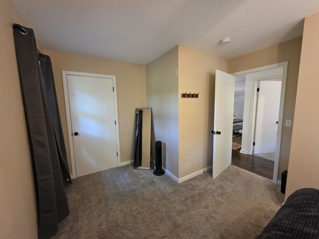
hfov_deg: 106.2
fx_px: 120
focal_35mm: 13
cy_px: 120
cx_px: 160
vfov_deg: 89.9
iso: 640
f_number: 1.9
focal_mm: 2.2
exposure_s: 1/60
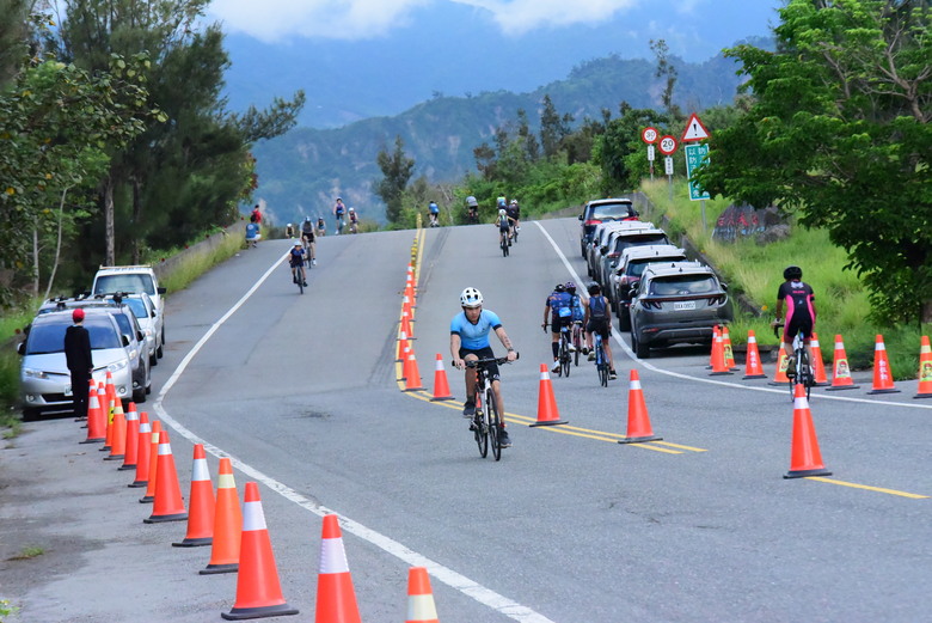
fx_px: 4403
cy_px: 312
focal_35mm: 170
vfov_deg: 8.1
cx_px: 466
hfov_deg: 12.1
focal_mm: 170
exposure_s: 1/4000
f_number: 11
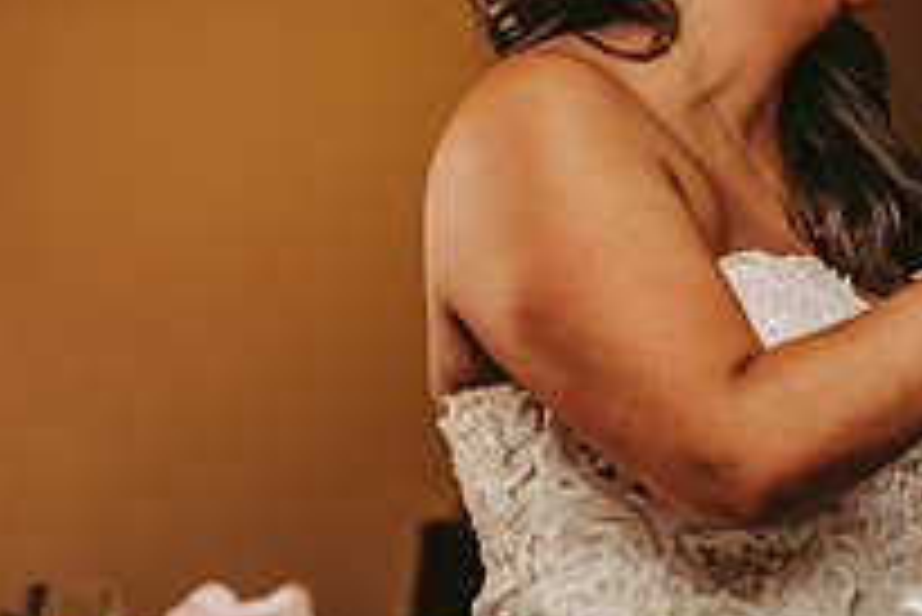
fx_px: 5074
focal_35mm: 198
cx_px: 828
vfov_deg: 6.9
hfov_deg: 10.3
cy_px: 110
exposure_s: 1/200
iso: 1600
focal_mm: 70
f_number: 3.2
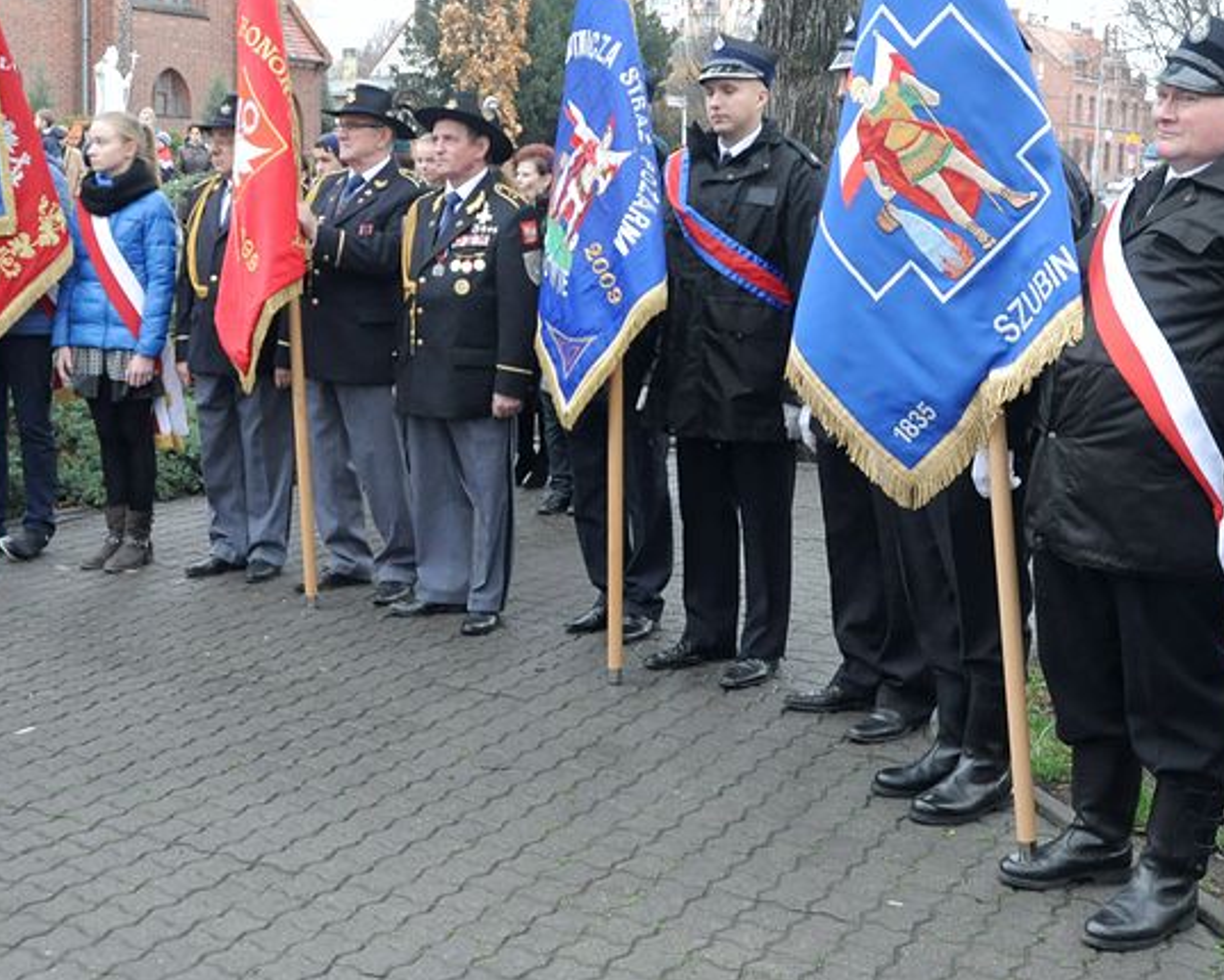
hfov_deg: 39.7
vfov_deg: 32.2
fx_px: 1694
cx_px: 686
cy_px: 407
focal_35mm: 47
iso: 1600
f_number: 6.3
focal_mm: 21
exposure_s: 1/160
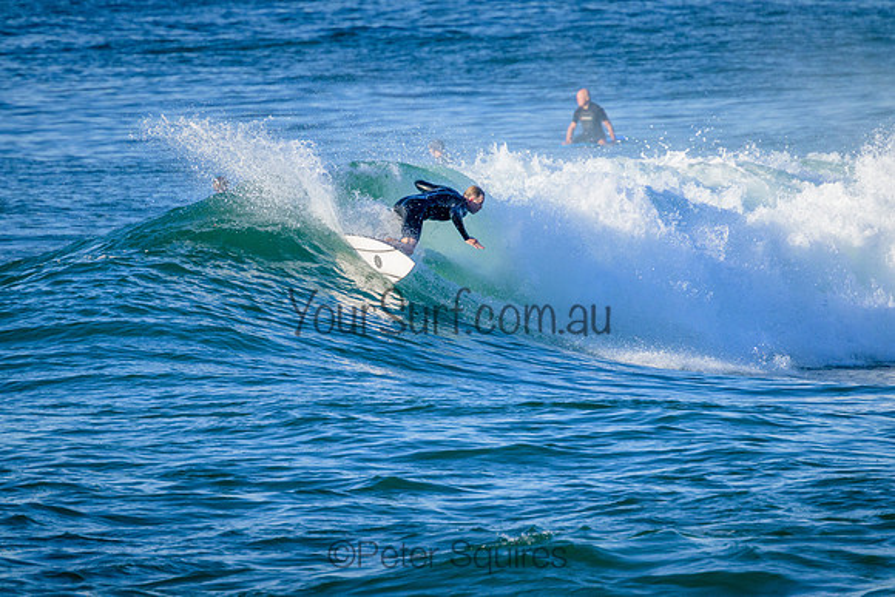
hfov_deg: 2.6
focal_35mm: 800
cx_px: 448
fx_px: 19893
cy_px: 298
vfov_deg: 1.7
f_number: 11
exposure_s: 1/2000
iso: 1250
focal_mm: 800
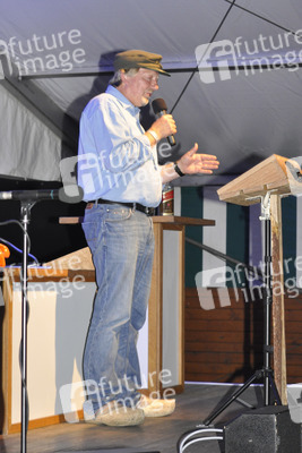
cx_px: 151
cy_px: 226
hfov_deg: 16.6
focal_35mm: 82
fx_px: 1037
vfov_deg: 24.6
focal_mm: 55
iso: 1000
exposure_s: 1/60
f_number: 6.3
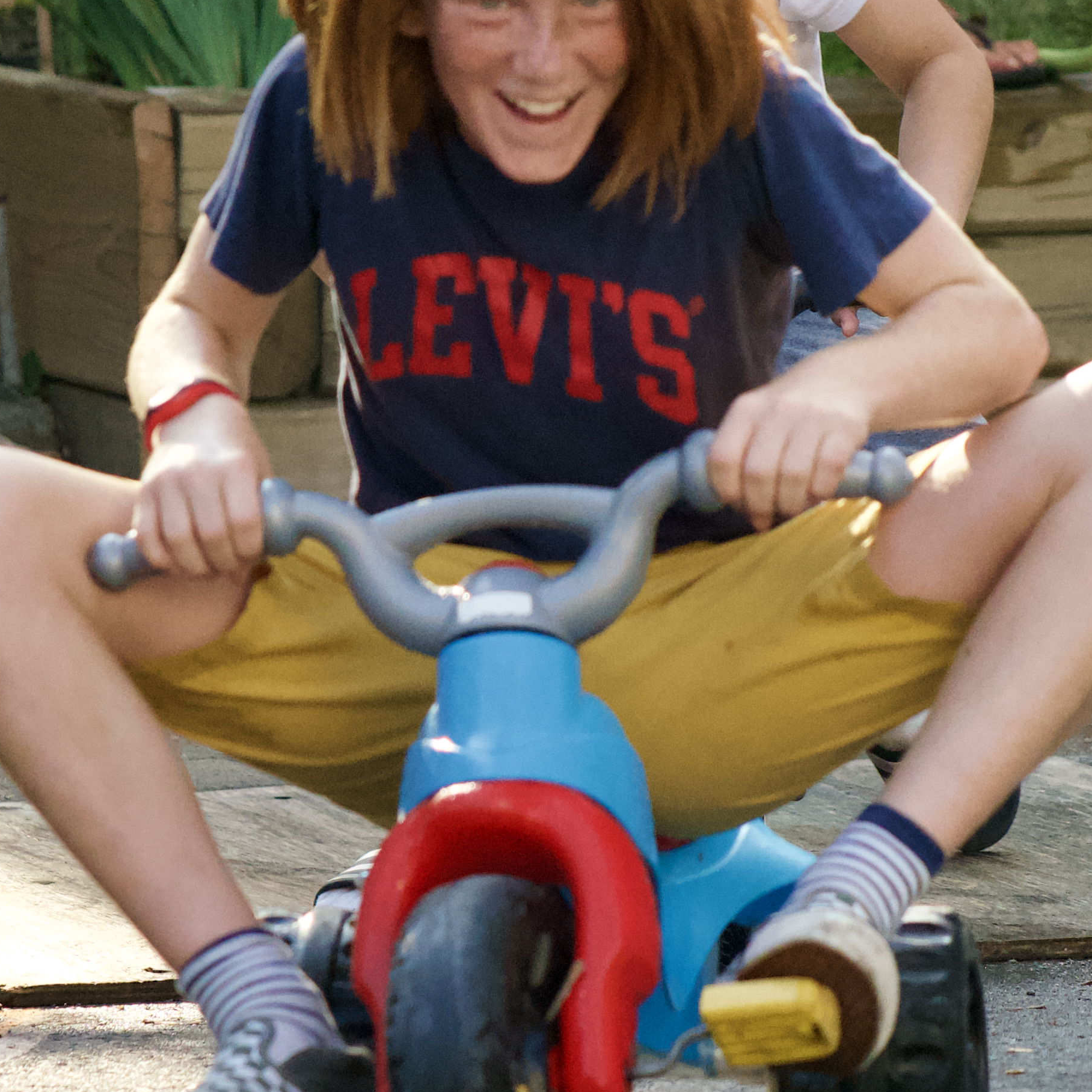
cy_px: -189
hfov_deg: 6.8
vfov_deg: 6.7
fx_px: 9244
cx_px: 616
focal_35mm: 259
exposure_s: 1/2000
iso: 3200
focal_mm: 105
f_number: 4
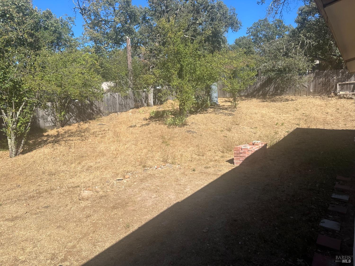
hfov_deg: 71.6
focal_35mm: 24
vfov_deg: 56.8
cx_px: 178
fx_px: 246
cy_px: 133
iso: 80
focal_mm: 6.86
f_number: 1.78
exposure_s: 1/3472
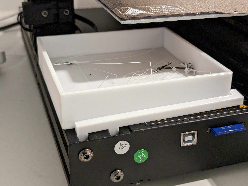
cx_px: 136
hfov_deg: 34.9
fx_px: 395
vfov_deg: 26.6
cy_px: 85
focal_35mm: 55
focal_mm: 6.81
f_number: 1.85
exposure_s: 1/60
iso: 1191
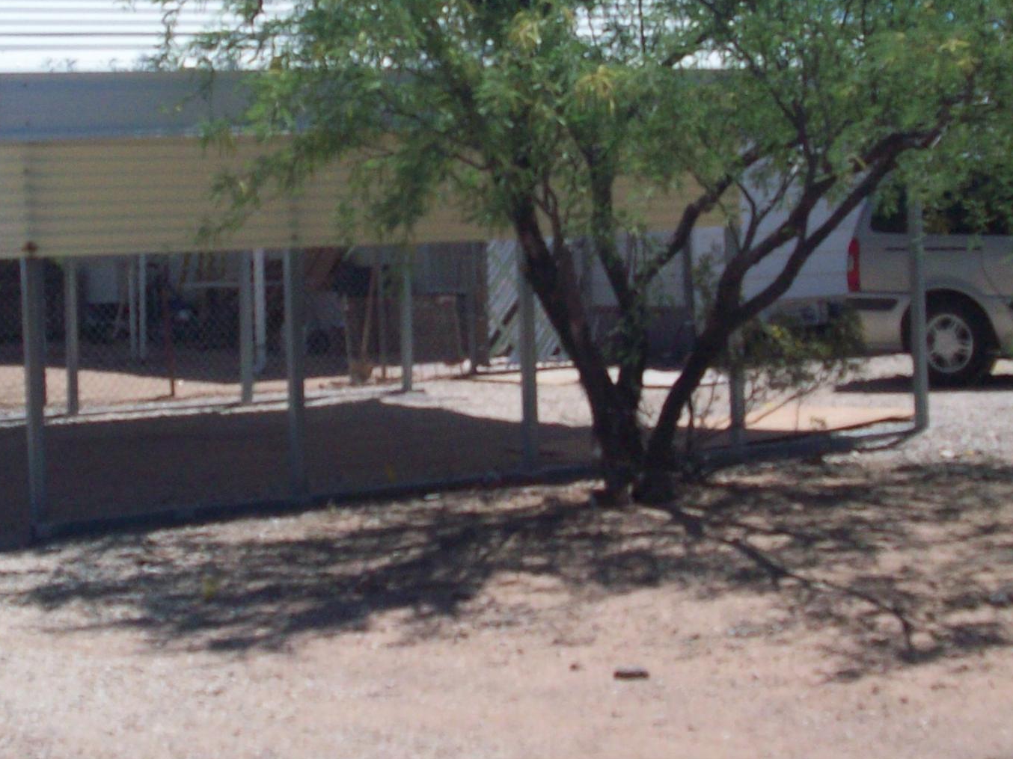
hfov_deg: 23.8
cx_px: 409
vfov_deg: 17.8
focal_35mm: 82
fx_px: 2399
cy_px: 156
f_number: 5.6
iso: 80
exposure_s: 1/556
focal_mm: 6.2
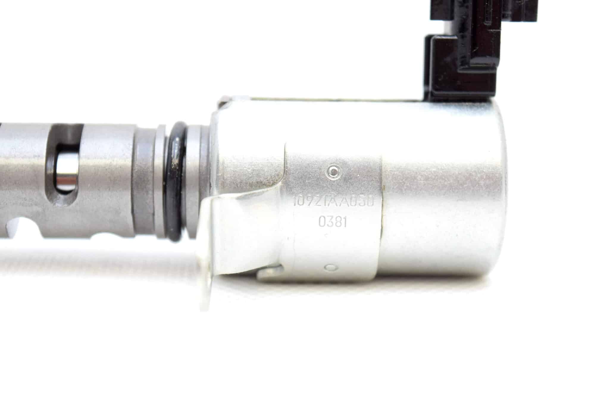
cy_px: 204
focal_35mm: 78
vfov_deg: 17.5
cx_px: 305
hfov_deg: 26.0
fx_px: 1323
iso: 400
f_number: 5.6
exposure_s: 1/125
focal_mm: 52
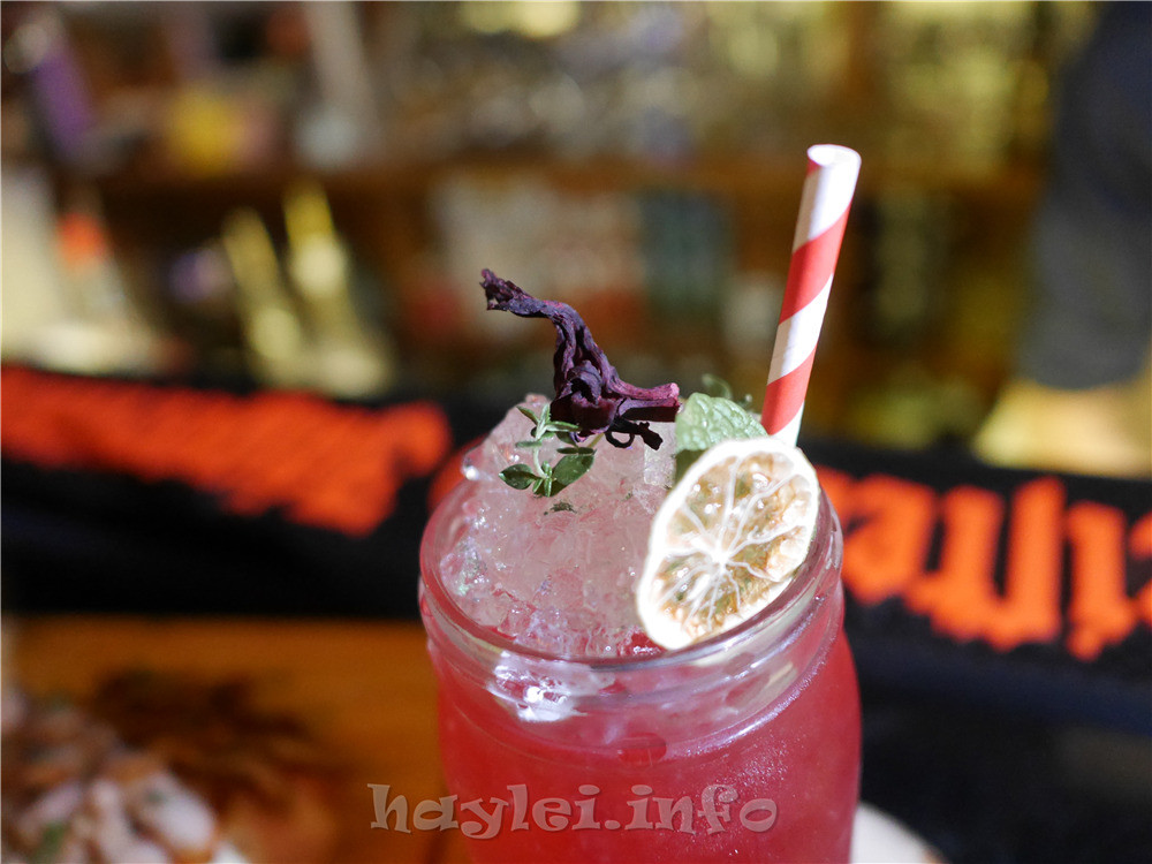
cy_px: 432
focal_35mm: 30
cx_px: 576
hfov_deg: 60.0
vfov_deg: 46.8
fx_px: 998
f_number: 1.7
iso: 3200
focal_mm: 15
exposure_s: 1/50
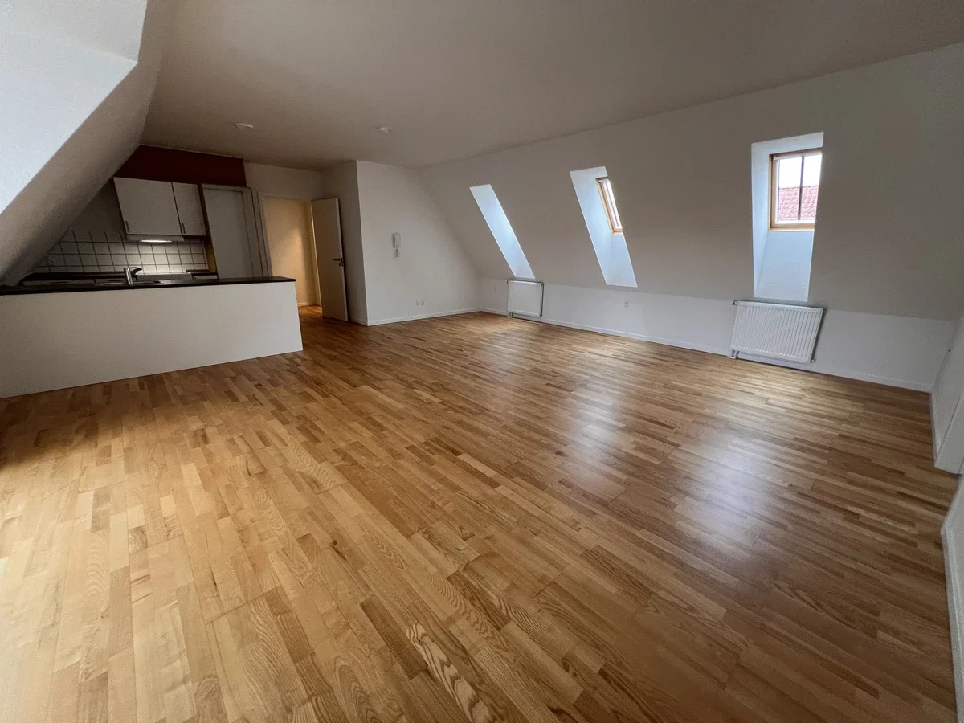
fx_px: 362
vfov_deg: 89.9
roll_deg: -0.4
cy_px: 362
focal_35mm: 13
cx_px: 482
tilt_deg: -15.8
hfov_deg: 106.2
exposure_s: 1/100
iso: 250
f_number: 1.8
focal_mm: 1.57
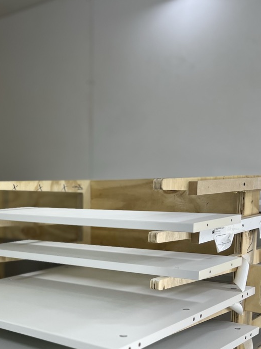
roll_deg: +0.5
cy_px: 278
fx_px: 493
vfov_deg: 37.6
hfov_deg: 28.8
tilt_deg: -10.9
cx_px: 39
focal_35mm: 49
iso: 40
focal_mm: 5.7
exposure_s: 1/169
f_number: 1.5
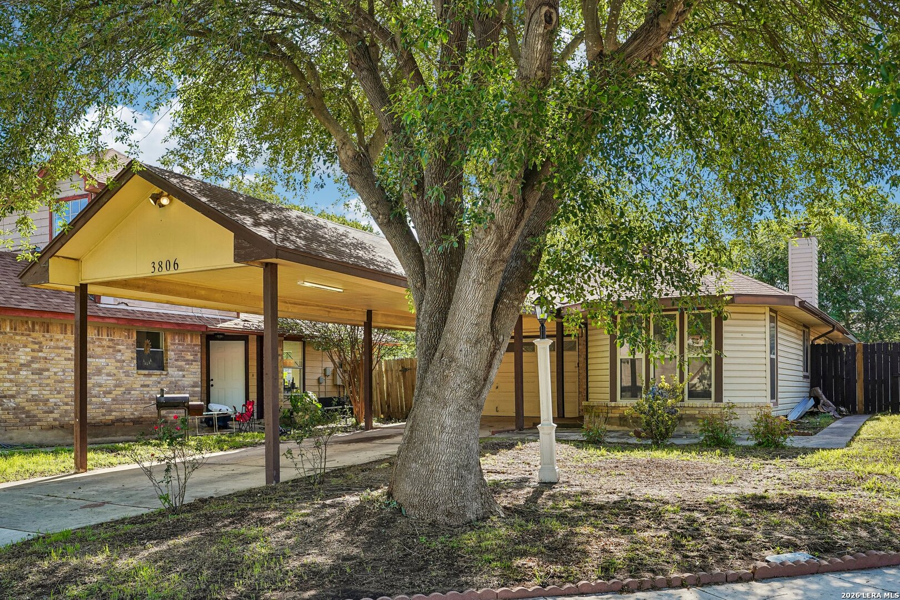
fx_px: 812
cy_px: 300
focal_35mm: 32
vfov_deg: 40.5
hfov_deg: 58.0
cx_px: 450
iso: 100
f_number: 8
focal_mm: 32.5
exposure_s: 1/50
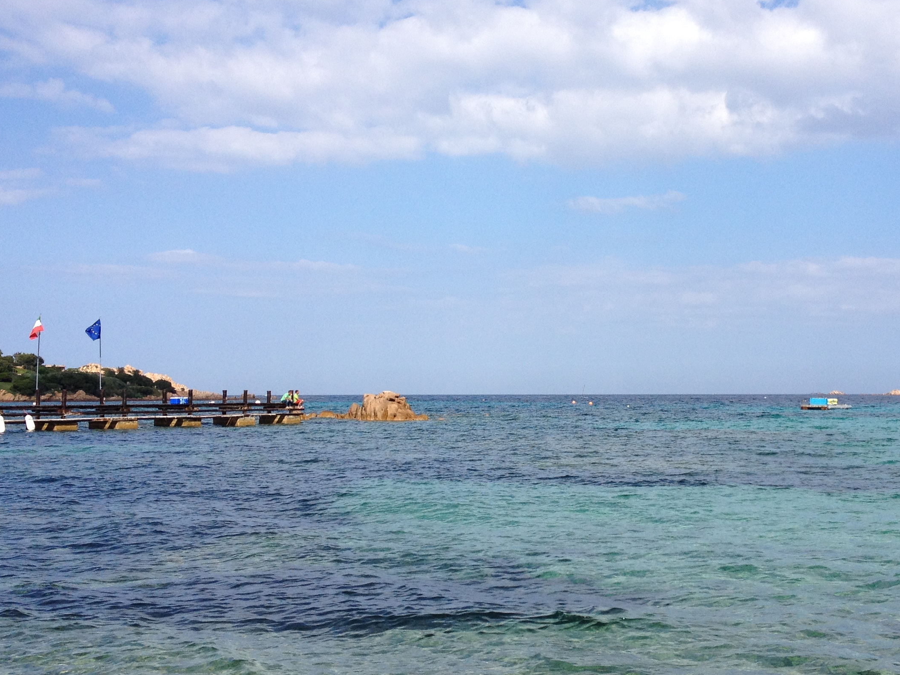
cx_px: 575
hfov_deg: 35.3
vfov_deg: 27.0
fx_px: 1404
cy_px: 355
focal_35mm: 54
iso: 50
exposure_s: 1/2045
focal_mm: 4.28
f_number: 2.4
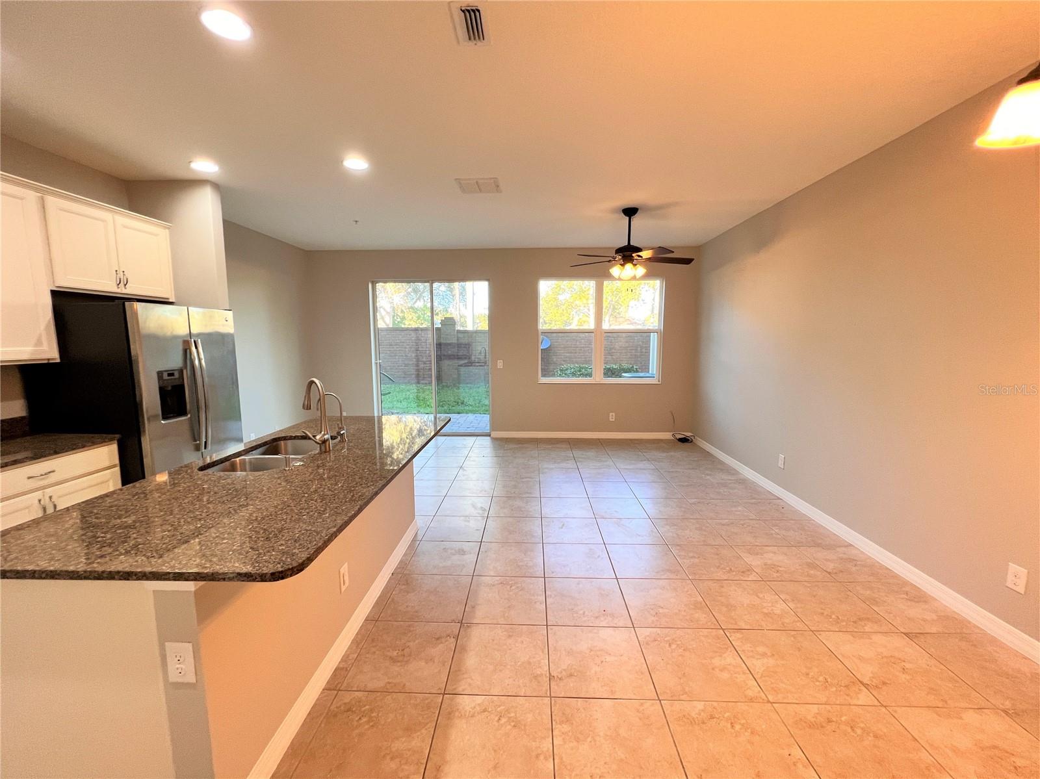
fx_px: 390
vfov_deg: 89.9
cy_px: 390
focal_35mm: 13
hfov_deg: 106.2
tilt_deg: -7.1
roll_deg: -0.8
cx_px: 520
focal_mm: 1.57
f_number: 1.8
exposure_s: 1/120
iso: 200
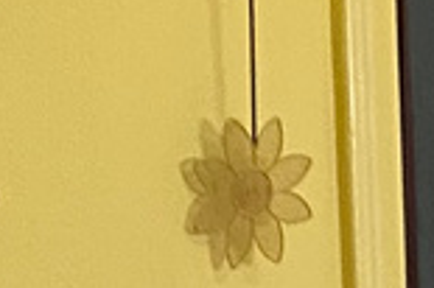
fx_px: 3227
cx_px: 722
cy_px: 632
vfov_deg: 5.0
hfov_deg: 7.5
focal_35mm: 268
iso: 250
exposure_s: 1/60
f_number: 1.8
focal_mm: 4.25
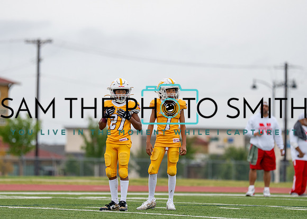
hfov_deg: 6.3
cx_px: 142
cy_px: 114
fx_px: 2811
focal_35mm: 322
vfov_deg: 4.5
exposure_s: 1/2000
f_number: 2.8
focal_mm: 200
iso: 400
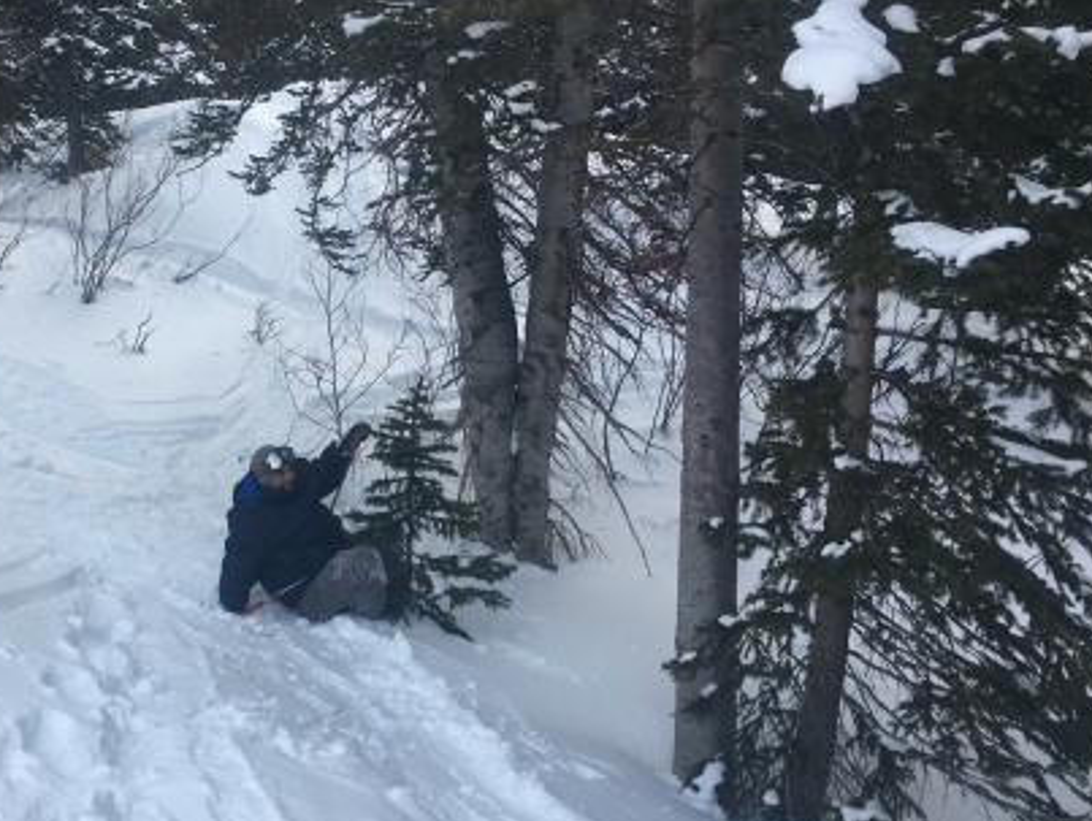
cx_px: 306
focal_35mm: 46
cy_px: 493
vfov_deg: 31.5
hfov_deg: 40.3
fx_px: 1452
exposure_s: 1/60
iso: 25
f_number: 2.2
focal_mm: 4.15
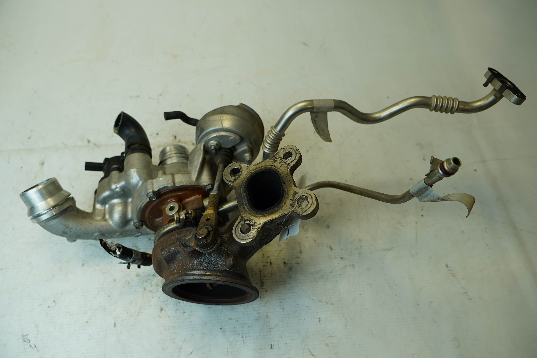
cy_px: 179
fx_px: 358
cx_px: 268
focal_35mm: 24
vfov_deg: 53.1
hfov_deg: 73.7
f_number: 4
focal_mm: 16
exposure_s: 1/80
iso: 100
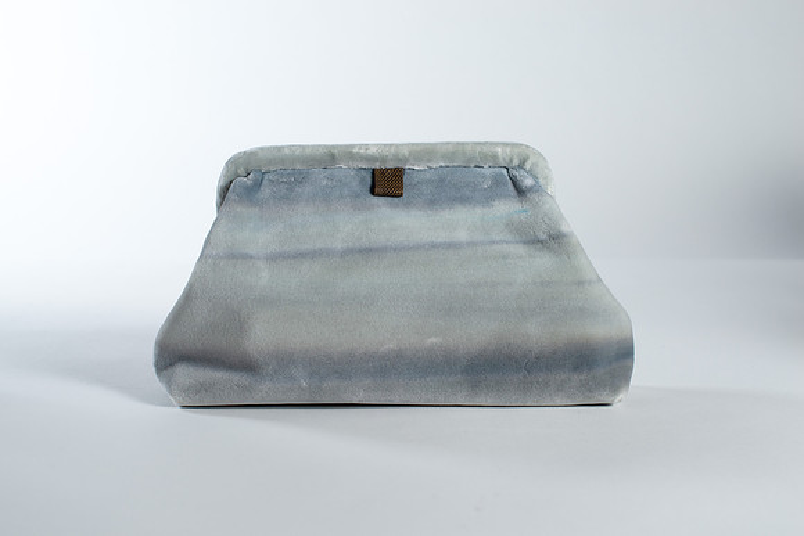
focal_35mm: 50
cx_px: 402
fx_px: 1117
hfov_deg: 39.6
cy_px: 268
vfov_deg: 27.0
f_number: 8
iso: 200
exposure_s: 1/200
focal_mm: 50
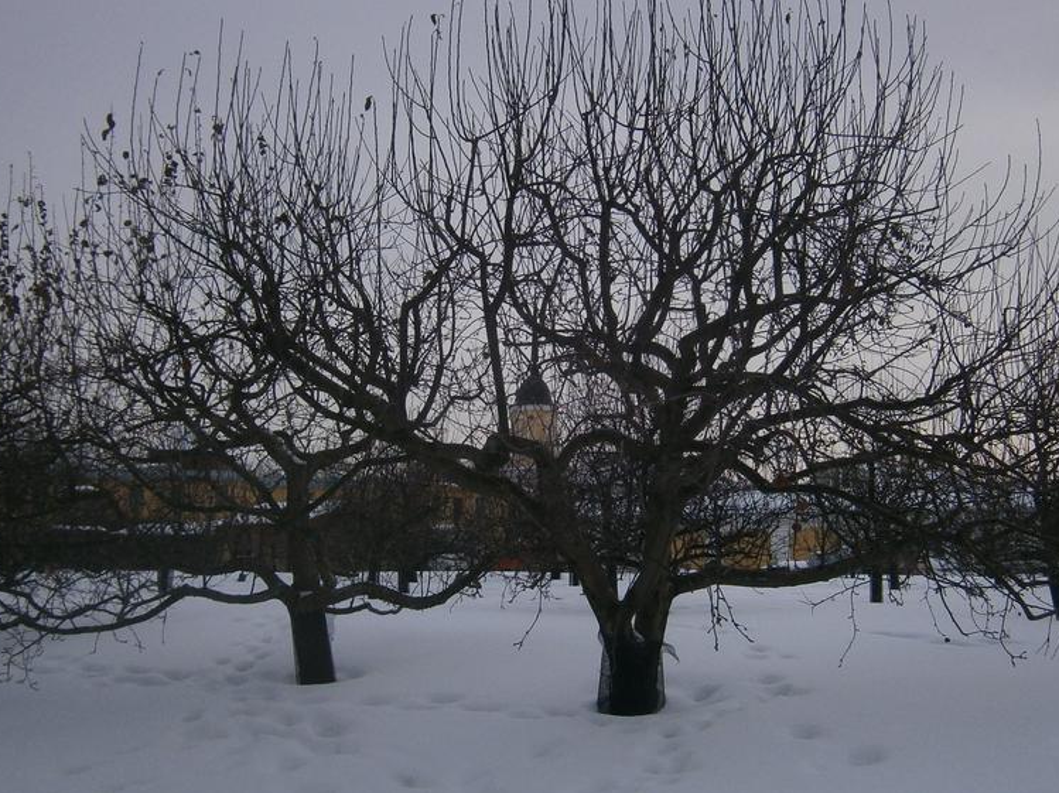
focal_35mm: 44
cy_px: 376
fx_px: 1345
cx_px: 603
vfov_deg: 32.8
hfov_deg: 42.9
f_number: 8
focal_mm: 4.7
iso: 80
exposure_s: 1/400
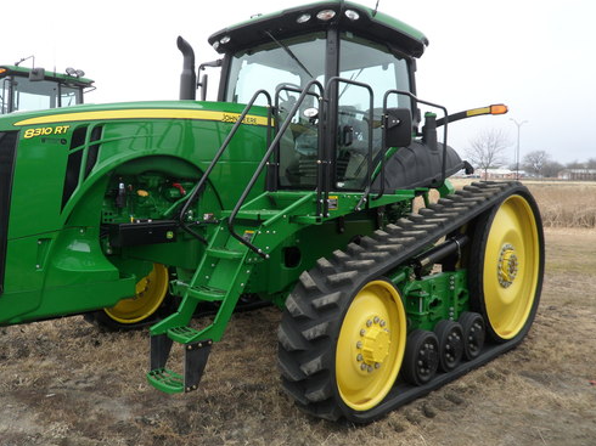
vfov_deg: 46.7
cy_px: 201
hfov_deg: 59.9
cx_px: 270
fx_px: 516
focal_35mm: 30
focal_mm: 4.9
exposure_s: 1/125
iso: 80
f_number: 3.5
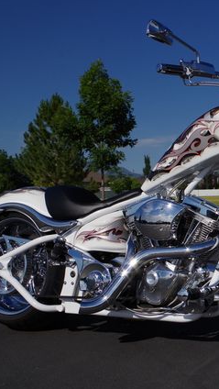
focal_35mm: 49
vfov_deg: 42.1
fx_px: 505
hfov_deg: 22.6
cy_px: 194
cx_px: 259
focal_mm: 21.25
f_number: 10
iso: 200
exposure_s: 1/1000
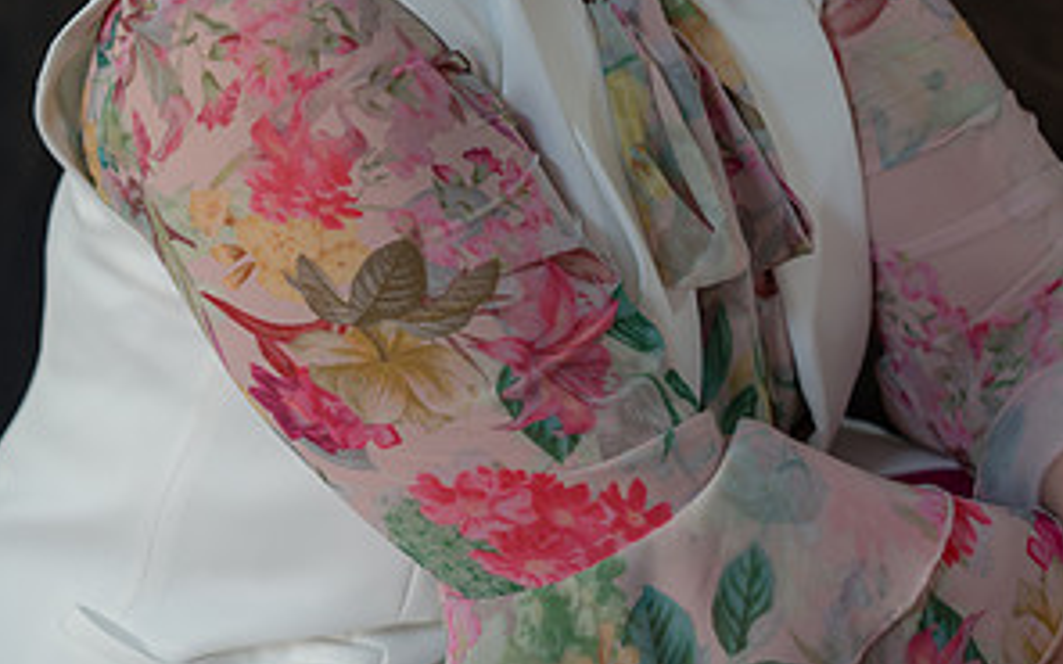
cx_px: 528
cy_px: -136
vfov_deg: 10.2
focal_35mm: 127
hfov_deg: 16.4
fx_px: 3679
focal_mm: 82
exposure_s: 1/100
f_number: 4.5
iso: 400
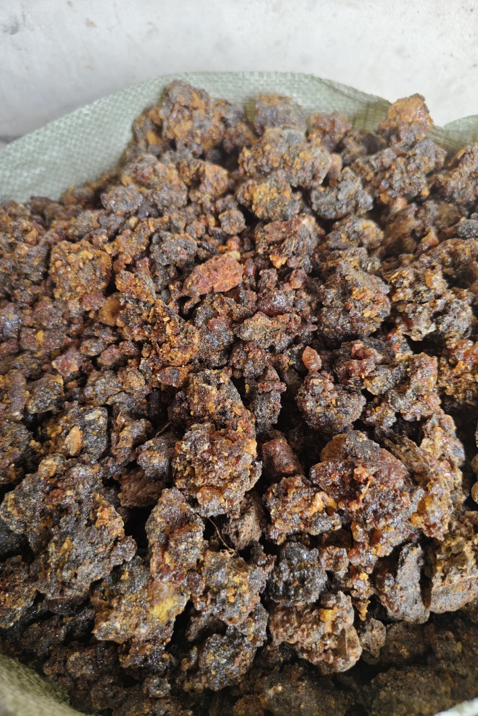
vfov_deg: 73.7
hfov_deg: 53.1
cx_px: 228
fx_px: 478
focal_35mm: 24
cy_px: 357
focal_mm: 5.56
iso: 86
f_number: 1.88
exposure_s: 1/100
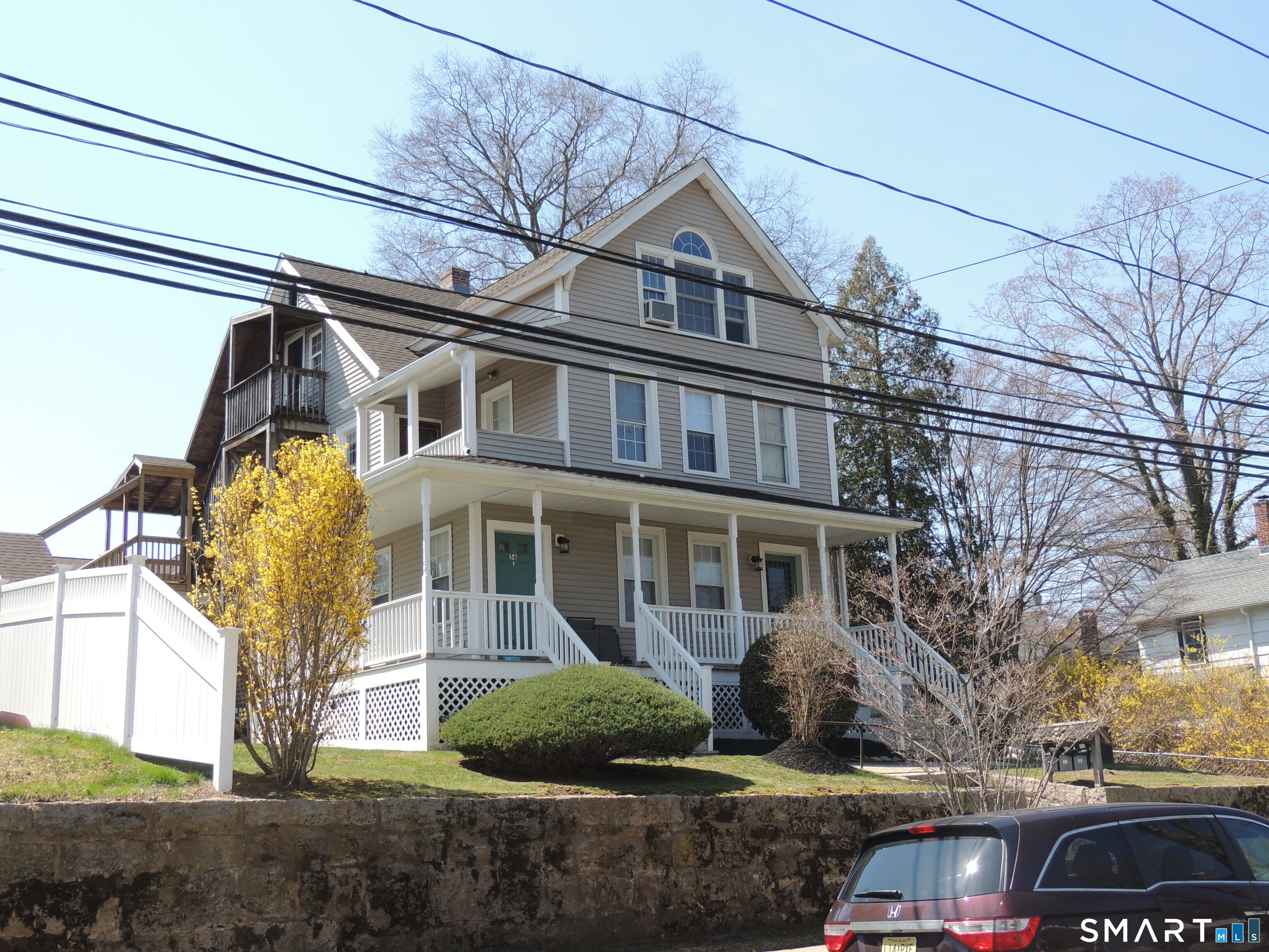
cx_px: 634
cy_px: 476
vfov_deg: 36.0
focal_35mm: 40
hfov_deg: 46.8
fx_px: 1466
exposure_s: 1/500
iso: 100
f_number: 3.3
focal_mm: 7.1
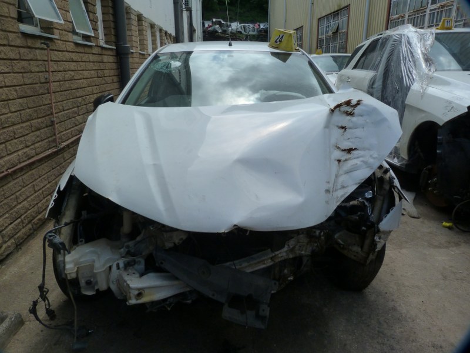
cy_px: 176
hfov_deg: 69.4
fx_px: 339
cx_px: 235
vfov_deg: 54.9
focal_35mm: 25
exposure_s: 1/320
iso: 125
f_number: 5.6
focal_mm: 4.5
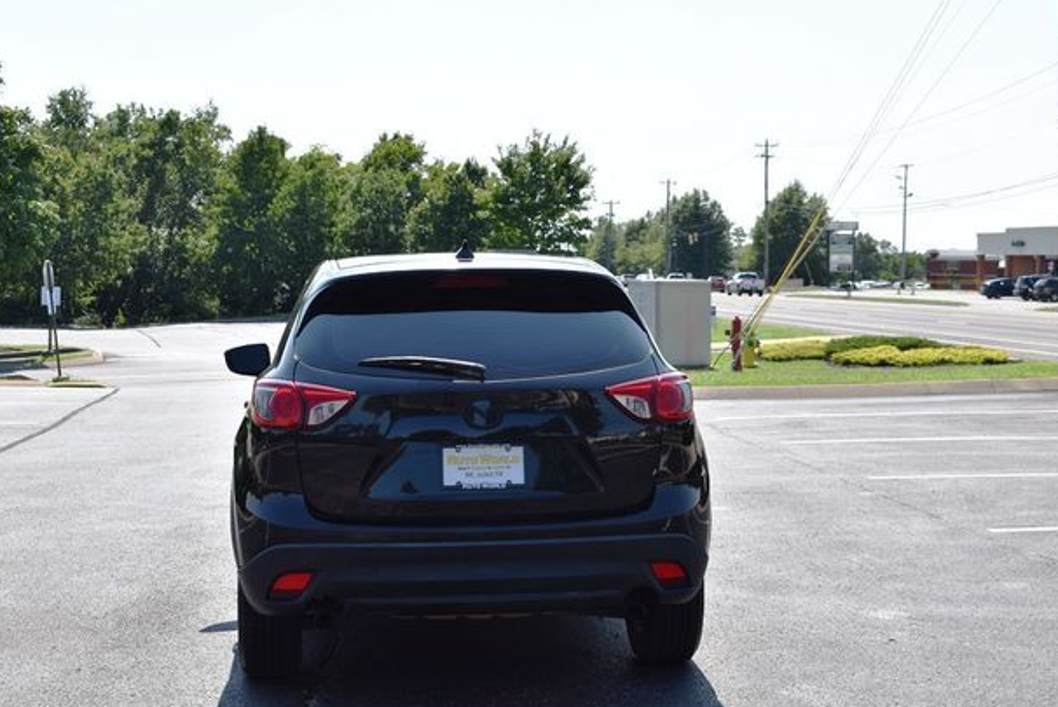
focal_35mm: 57
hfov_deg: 35.0
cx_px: 512
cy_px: 362
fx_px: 1676
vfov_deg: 23.8
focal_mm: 36
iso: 110
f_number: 8
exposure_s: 1/250
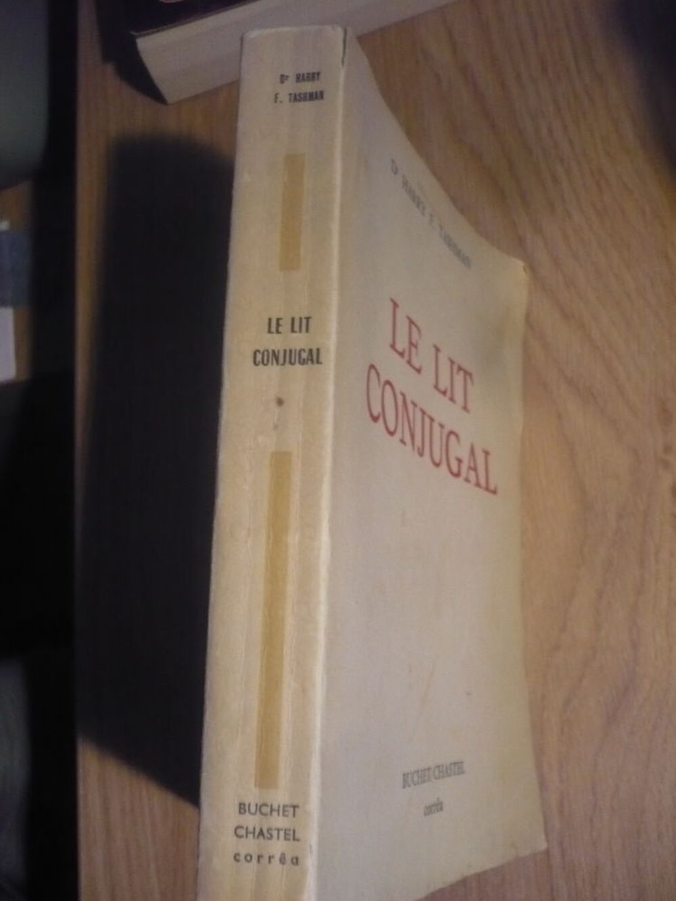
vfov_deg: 52.6
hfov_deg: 40.7
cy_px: 450
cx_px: 338
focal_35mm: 35
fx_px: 911
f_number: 2.8
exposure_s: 1/15
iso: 400
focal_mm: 5.8
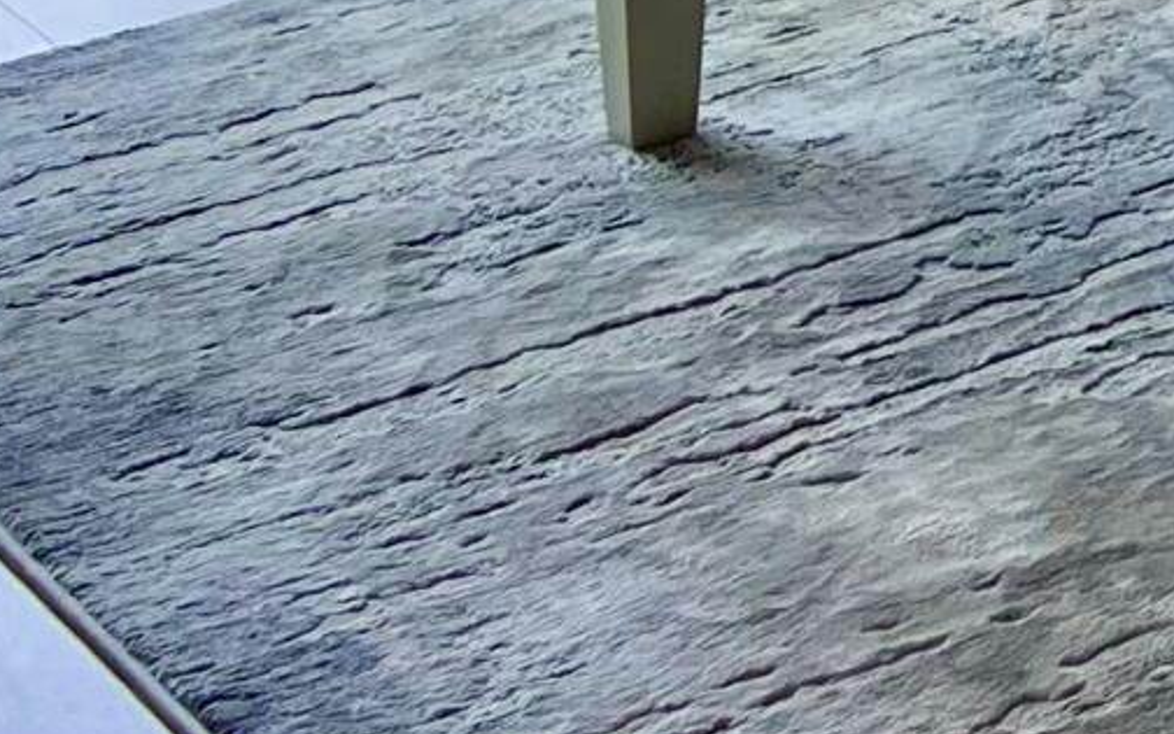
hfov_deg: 10.9
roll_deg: +2.0
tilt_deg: -8.8
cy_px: -1310
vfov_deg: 7.3
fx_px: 5247
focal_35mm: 164
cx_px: 2770
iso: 50
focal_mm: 5.7
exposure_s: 1/120
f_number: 1.5
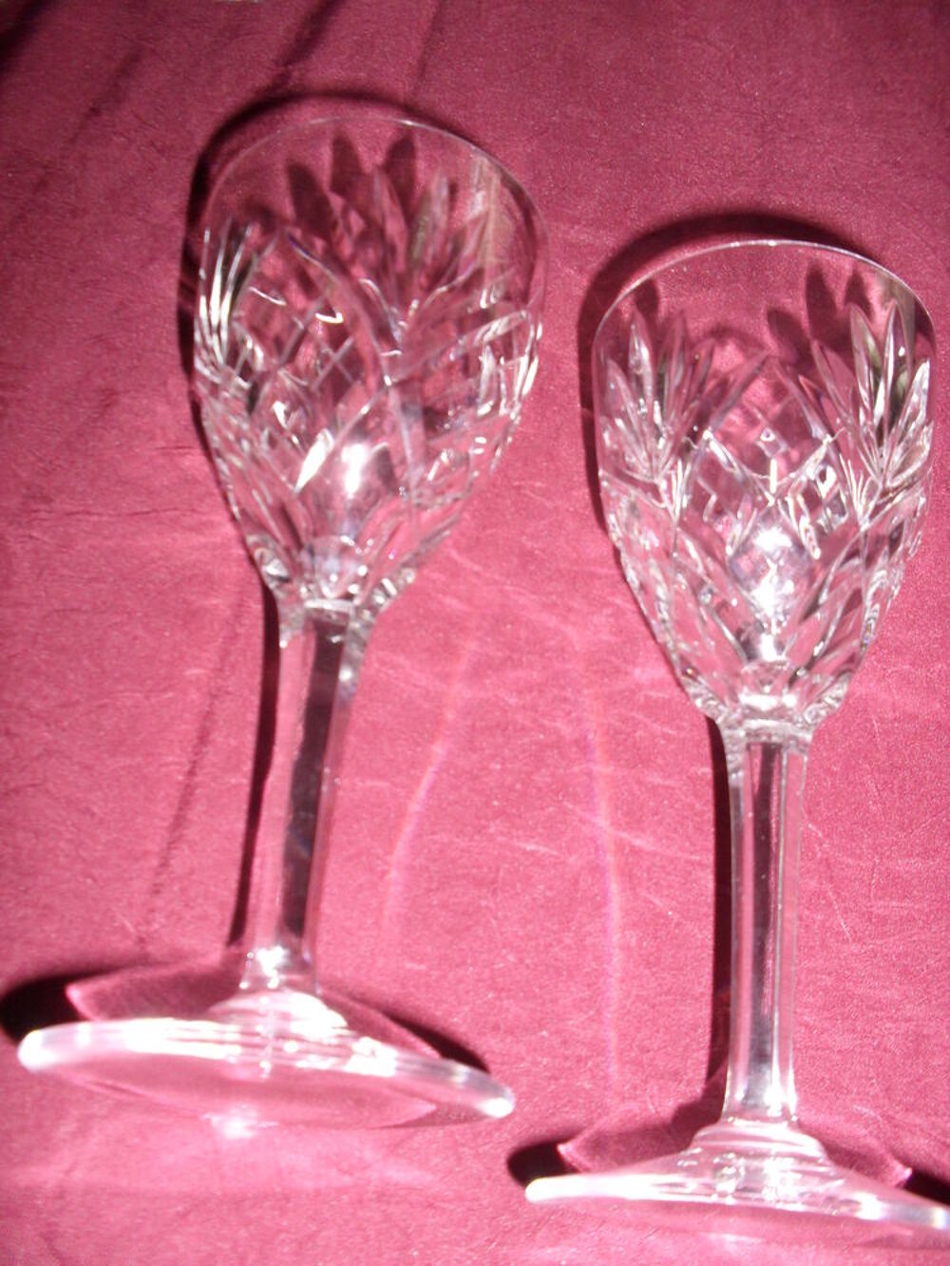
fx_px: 1281
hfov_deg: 40.7
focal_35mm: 35
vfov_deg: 52.6
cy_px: 633
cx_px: 475
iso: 200
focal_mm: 6.3
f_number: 3.2
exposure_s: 1/45
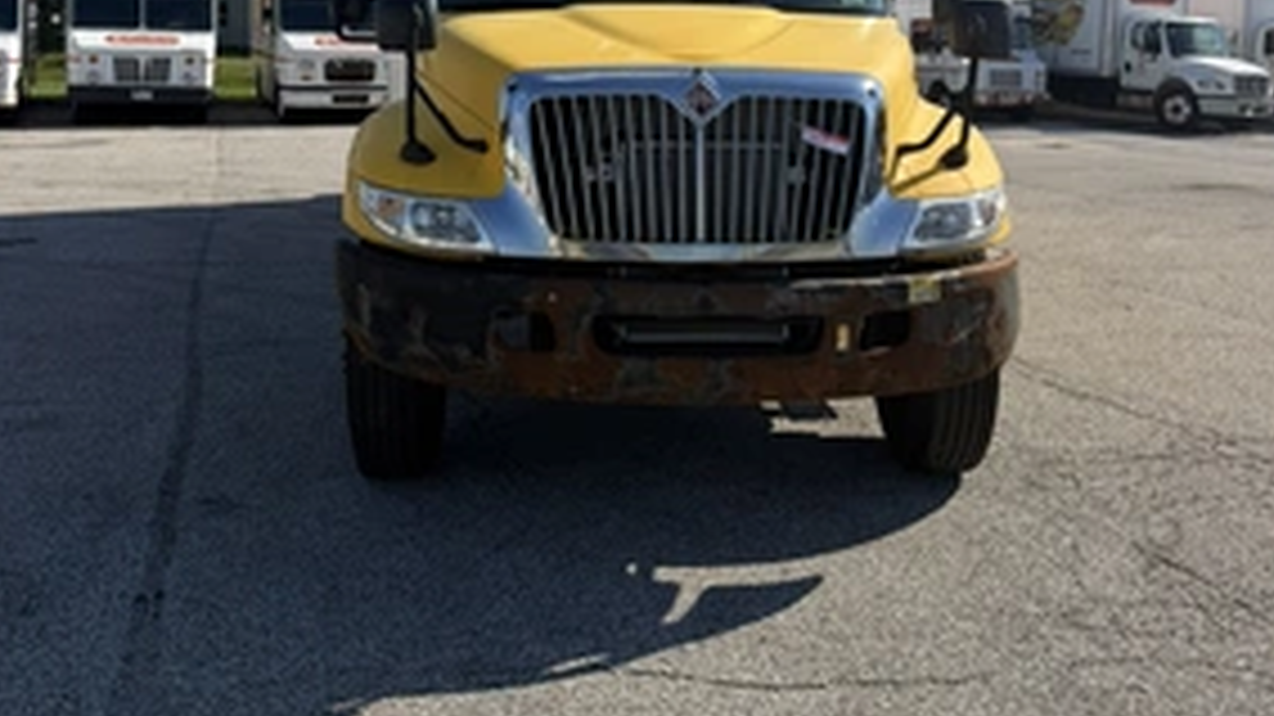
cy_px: 81
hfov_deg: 54.0
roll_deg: +0.2
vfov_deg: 30.6
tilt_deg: -1.1
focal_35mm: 37
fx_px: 1250
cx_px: 648
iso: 80
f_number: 1.78
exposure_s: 1/5714
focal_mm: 6.76
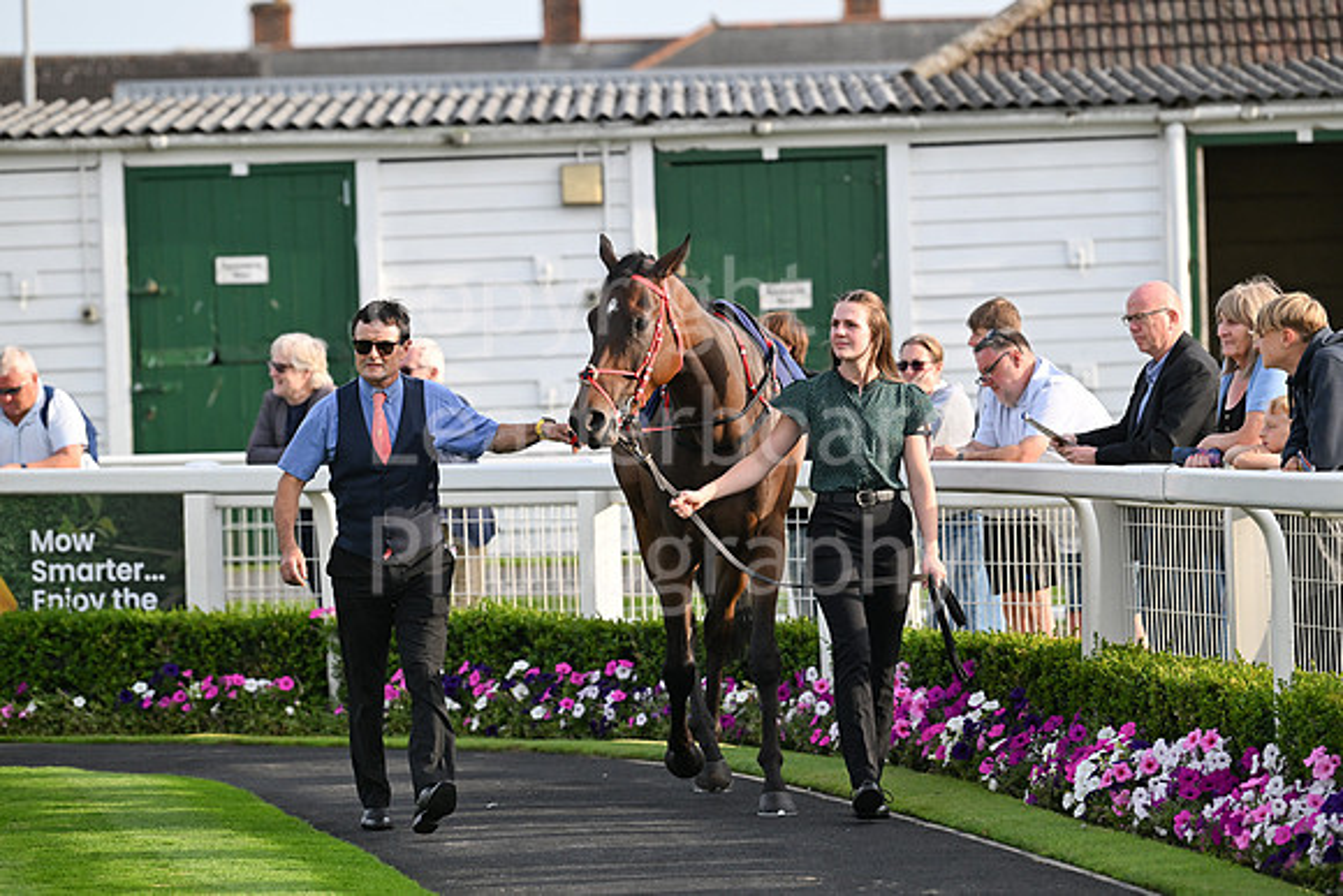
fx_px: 7463
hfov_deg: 10.3
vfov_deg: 6.9
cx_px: 672
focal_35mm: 200
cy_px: 448
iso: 1000
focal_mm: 200
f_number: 4.5
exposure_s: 1/3200
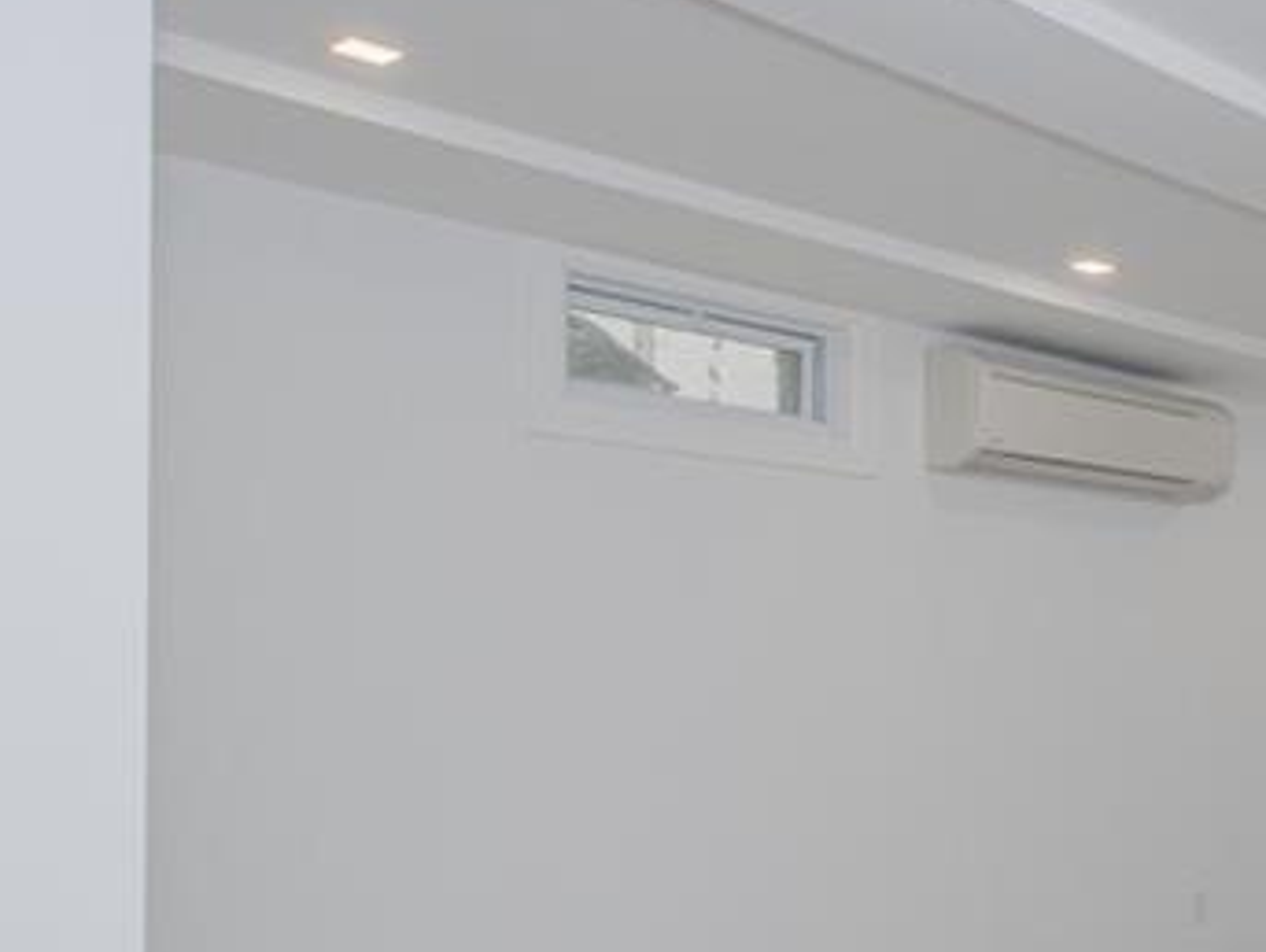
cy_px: 675
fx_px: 1574
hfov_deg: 35.1
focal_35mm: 43
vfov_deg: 33.2
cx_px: 1506
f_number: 8
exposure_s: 1/80
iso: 400
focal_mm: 10
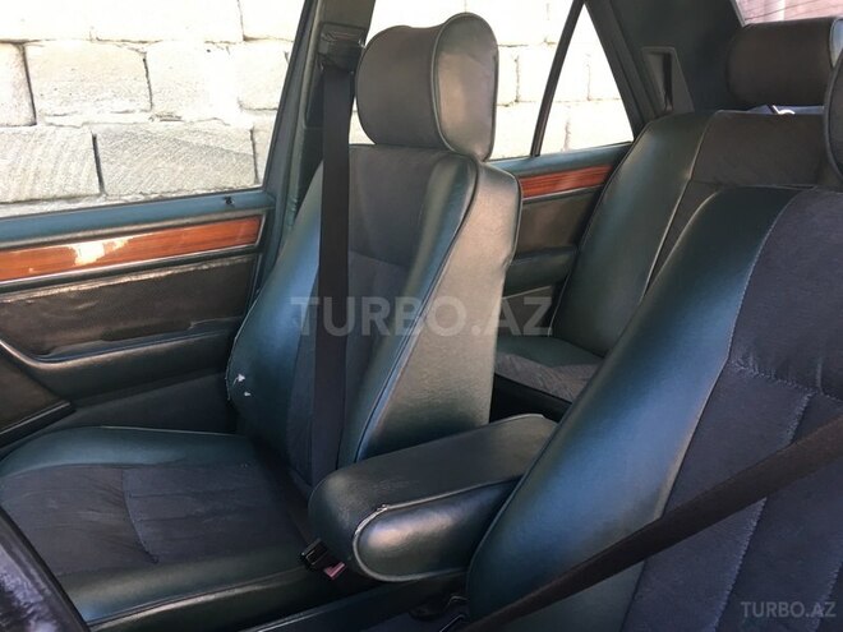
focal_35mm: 29
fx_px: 706
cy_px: 316
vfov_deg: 48.2
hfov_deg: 61.7
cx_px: 422
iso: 32
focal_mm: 4.15
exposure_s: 1/33
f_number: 2.2
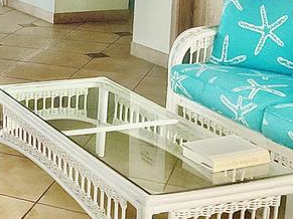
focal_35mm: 85
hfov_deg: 21.1
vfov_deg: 17.0
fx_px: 719
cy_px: 8
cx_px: -77
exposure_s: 1/60
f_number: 1.8
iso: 80
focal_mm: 3
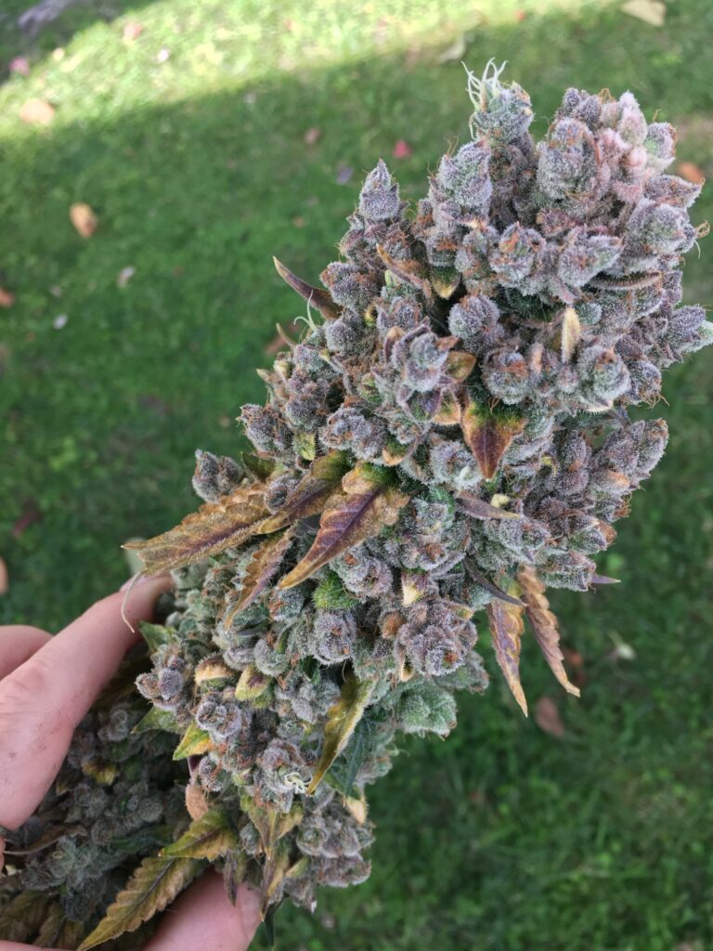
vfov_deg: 61.7
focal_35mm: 29
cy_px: 476
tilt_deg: -60.9
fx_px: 796
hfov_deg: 48.2
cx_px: 356
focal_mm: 4.15
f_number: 2.2
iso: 32
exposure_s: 1/120
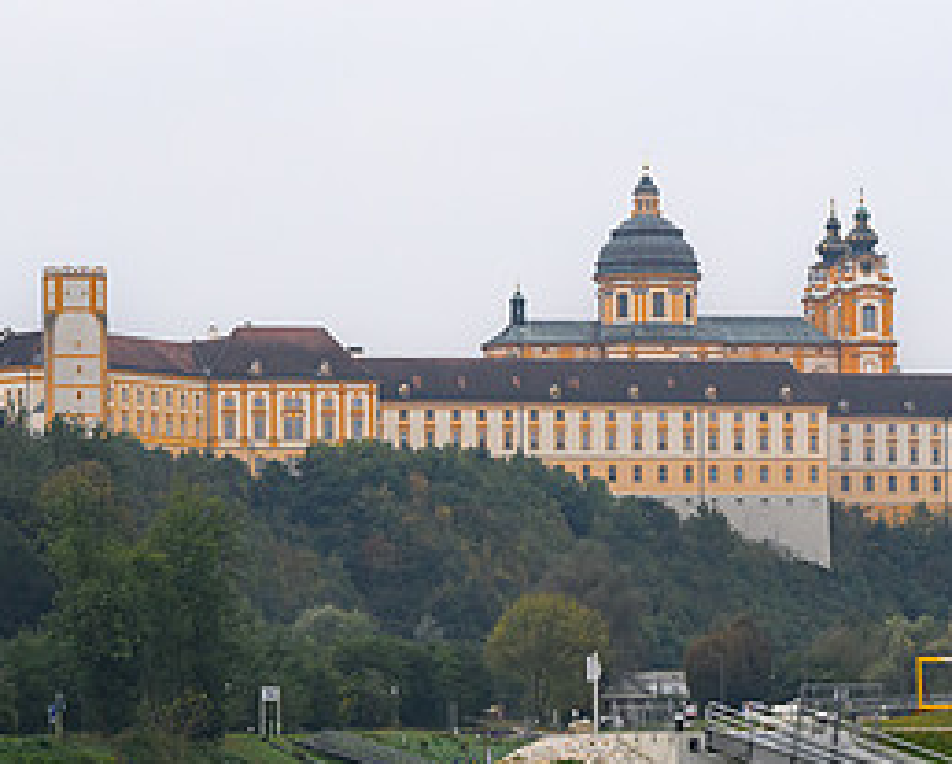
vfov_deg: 8.7
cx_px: 528
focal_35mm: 177
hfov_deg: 10.9
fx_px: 4993
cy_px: 672
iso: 500
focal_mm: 56
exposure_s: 1/250
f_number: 8
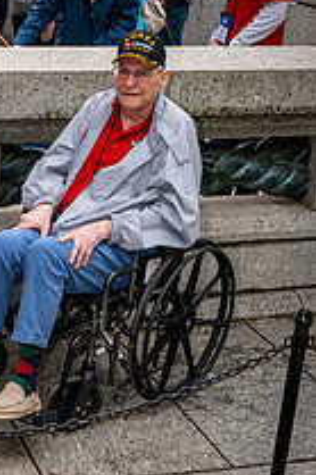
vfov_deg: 23.6
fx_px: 1134
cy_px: 168
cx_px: -22
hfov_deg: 15.5
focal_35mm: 86
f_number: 8
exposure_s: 1/640
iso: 1250
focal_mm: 40
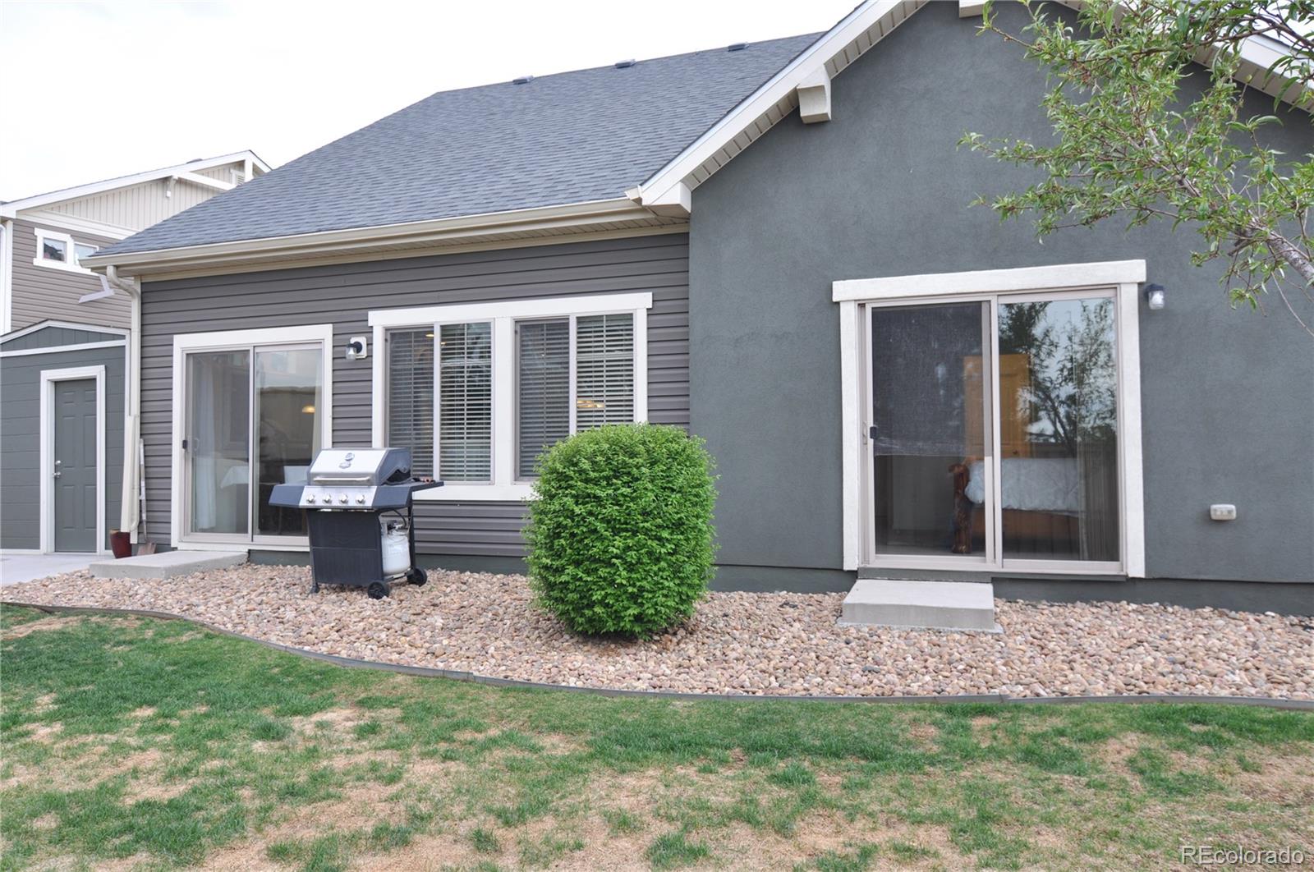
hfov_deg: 73.8
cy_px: 436
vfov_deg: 53.0
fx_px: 875
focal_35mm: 24
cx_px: 657
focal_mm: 16
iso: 200
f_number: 5.6
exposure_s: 1/125
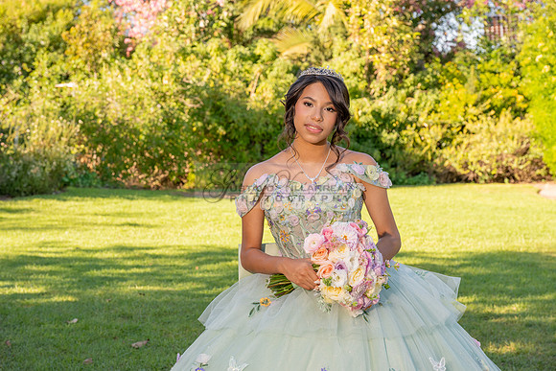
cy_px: 186
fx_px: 1128
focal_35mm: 73
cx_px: 278
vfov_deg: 18.7
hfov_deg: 27.7
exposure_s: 1/200
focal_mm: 73
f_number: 7.1
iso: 200
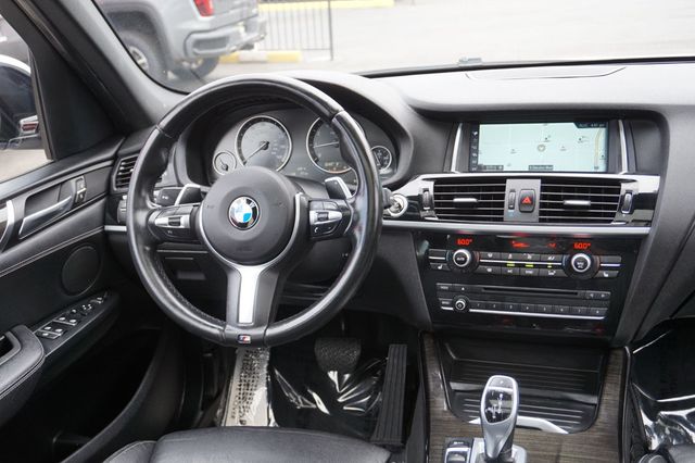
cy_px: 232
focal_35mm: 36
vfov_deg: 36.8
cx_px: 348
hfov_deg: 53.2
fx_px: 695
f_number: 4.5
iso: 250
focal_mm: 24
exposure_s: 1/60
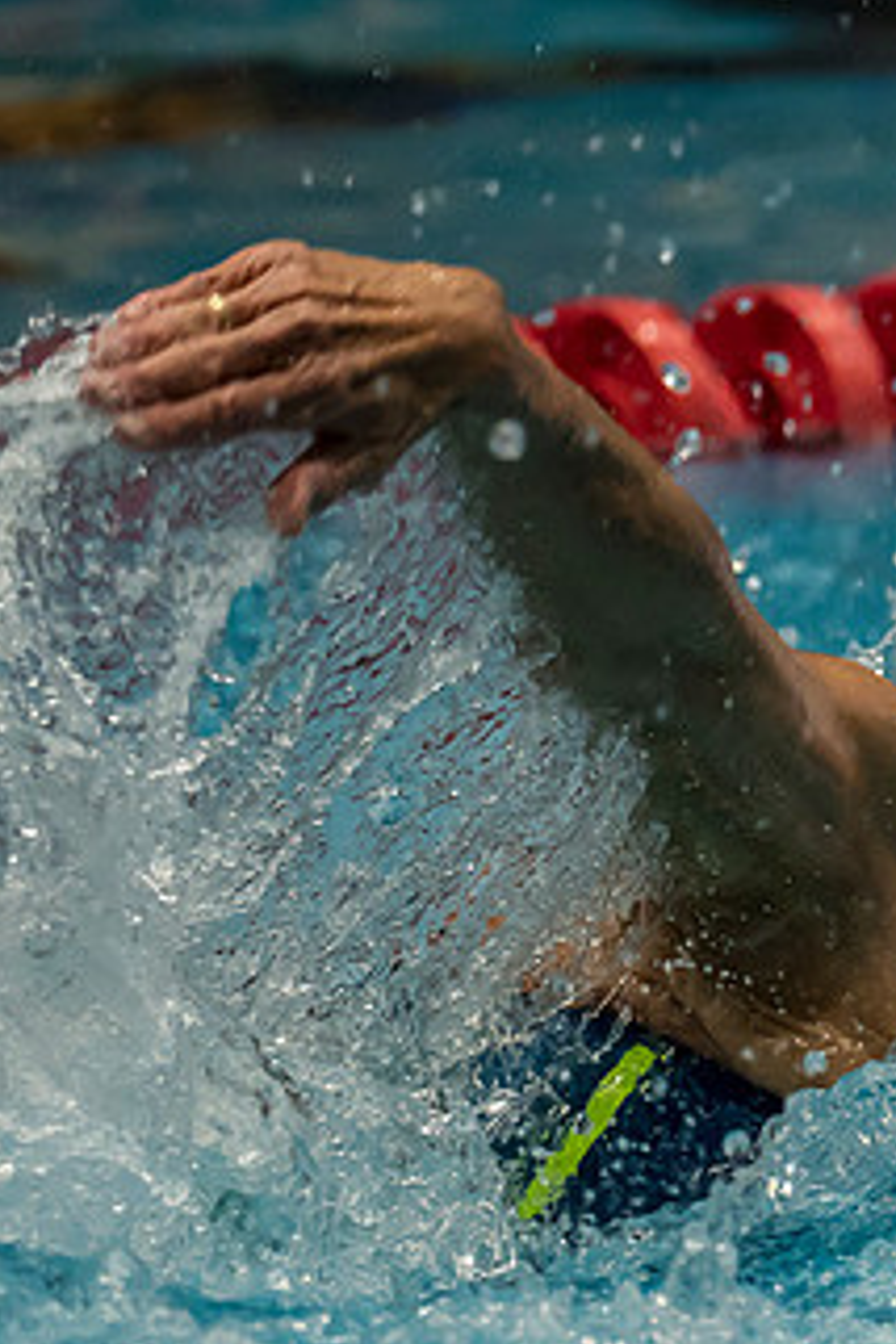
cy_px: 884
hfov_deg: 1.4
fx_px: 36472
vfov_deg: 2.1
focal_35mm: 977
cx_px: 1459
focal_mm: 200
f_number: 2.8
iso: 2000
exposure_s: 1/1000
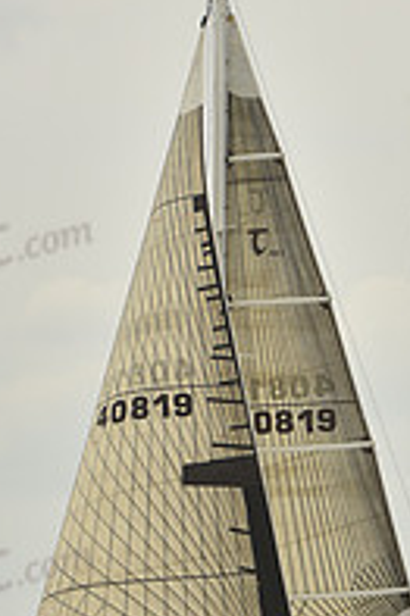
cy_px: 397
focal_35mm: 330
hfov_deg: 4.2
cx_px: 255
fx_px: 5647
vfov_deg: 6.2
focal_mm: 112
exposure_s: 1/640
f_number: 11
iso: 250
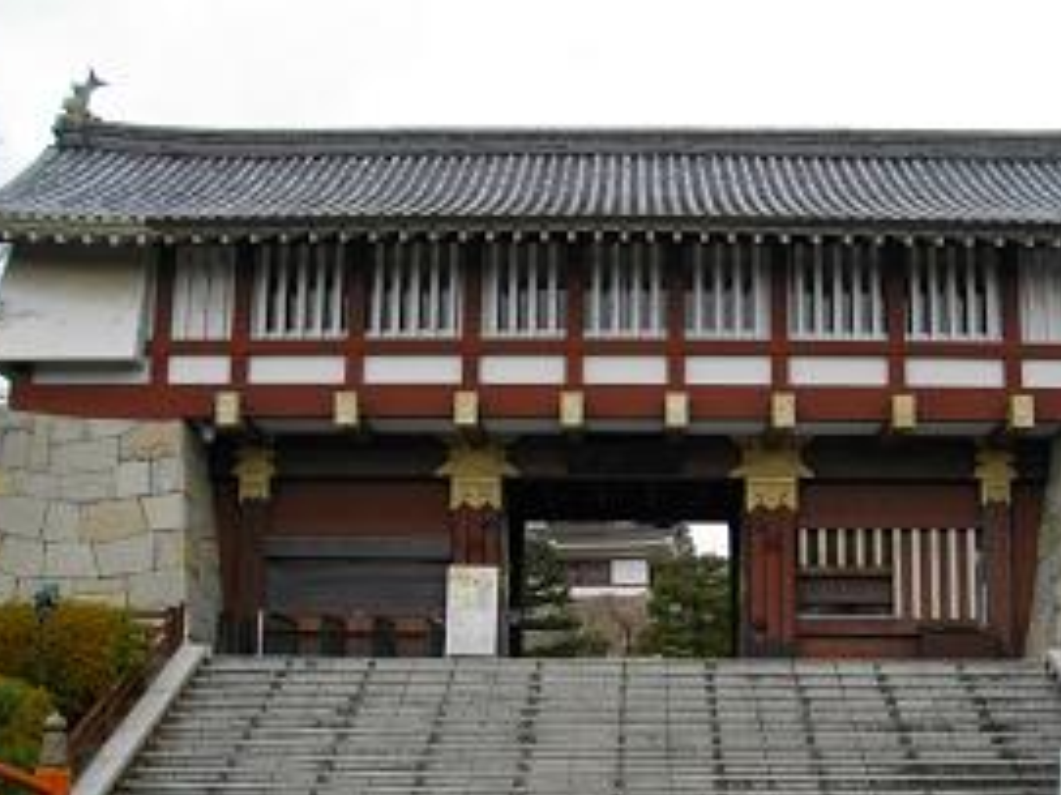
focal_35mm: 46
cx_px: 640
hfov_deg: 41.1
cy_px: 505
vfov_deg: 31.3
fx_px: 1409
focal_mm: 5.7
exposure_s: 1/320
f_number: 2.9
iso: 100
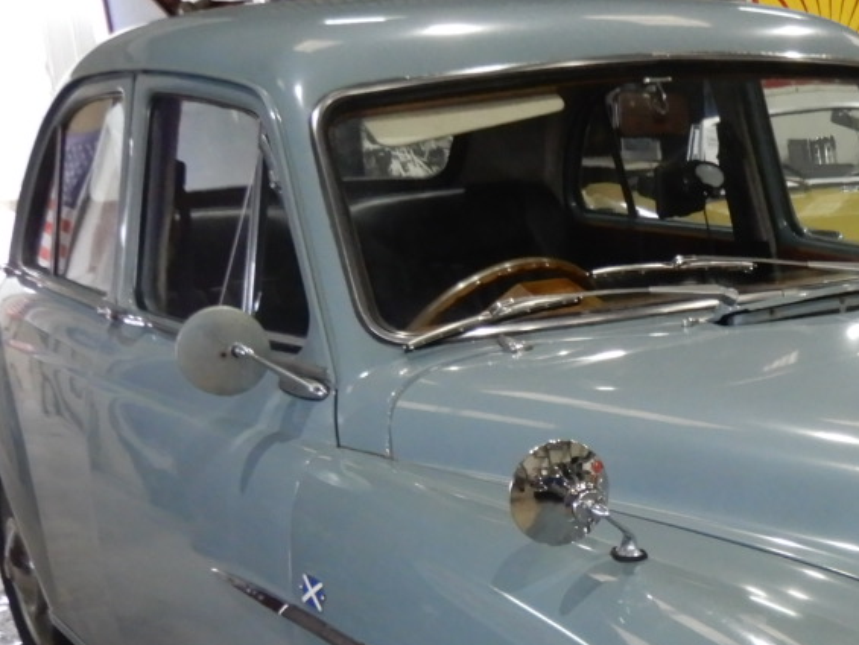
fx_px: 1688
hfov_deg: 27.3
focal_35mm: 68
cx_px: 815
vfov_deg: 20.7
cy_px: 680
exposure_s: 1/30
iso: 280
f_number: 3.4
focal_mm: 4.3
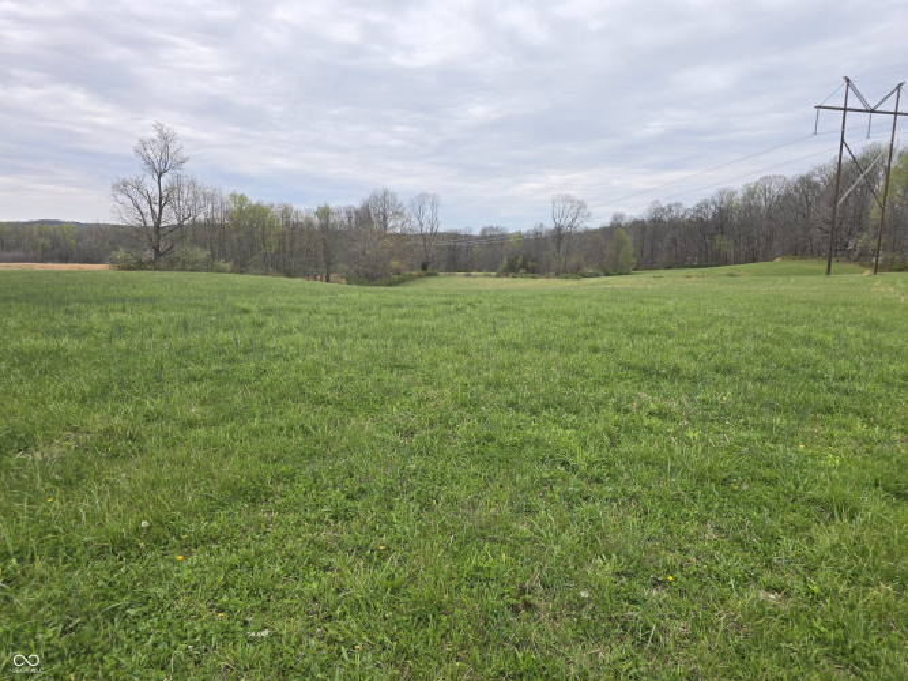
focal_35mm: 23
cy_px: 340
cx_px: 454
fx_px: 603
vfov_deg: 58.9
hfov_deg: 73.9
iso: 12
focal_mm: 6.3
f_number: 1.7
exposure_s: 1/647
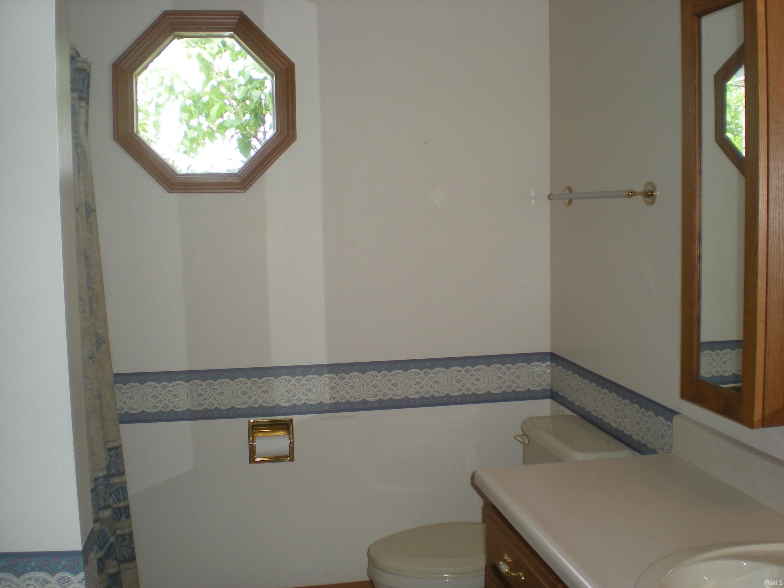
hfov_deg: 49.0
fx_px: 861
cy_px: 294
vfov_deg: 37.7
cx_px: 392
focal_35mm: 38
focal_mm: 6.3
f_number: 3.1
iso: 81
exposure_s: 1/60
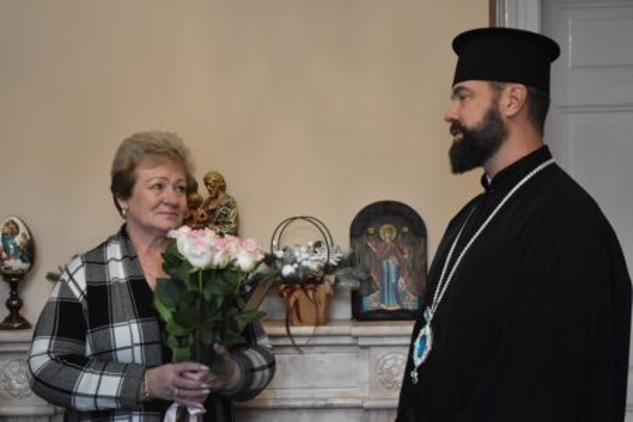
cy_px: 211
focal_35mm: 60
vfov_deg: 22.6
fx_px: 1055
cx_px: 316
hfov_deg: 33.4
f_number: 4.2
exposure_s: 1/125
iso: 3600
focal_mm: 40
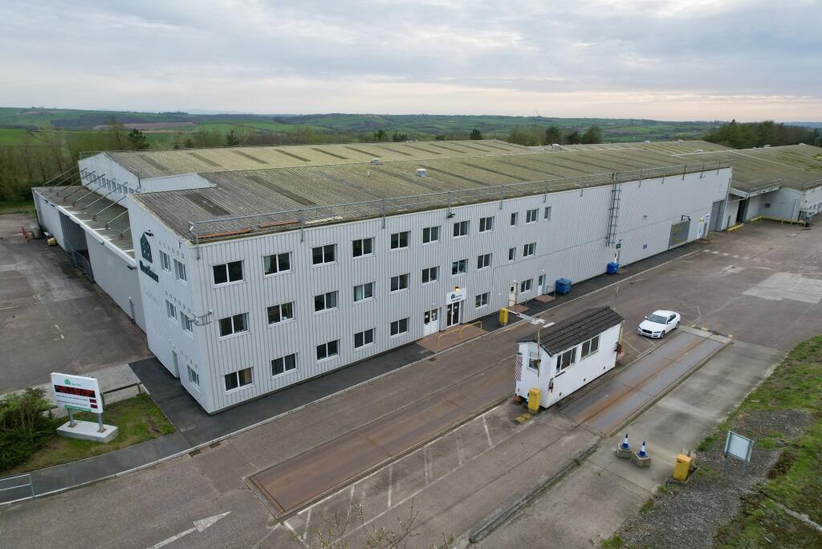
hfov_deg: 78.6
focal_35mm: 22
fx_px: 502
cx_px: 411
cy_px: 274
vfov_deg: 57.2
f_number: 2.8
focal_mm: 8.38
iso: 200
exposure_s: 1/800
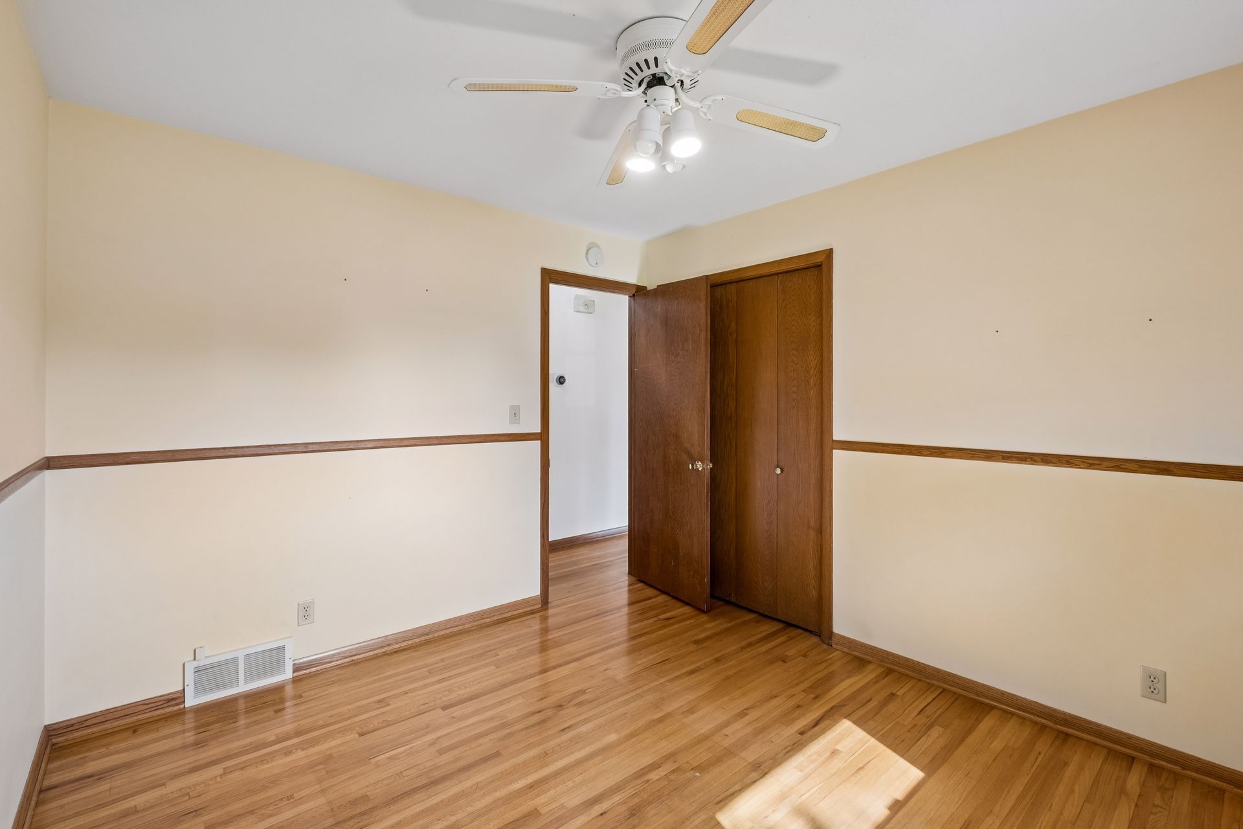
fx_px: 518
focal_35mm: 15
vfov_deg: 77.3
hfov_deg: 100.4
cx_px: 622
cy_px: 414
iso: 400
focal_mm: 10
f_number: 8
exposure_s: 1/30
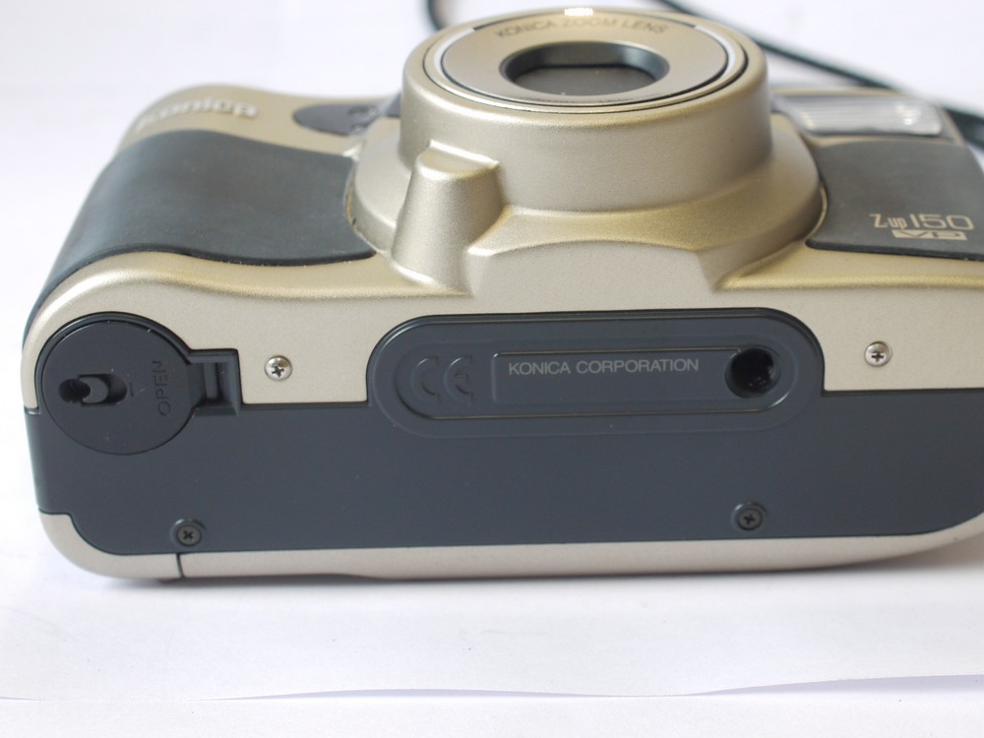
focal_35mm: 72
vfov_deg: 20.4
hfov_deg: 27.0
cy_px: 301
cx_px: 562
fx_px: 2047
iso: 400
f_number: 7.1
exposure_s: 1/10
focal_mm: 30
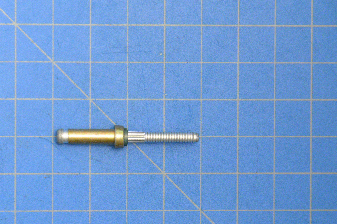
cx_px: 127
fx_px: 3744
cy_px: 137
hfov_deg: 5.2
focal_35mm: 400
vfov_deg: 3.4
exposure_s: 1/8
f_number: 8
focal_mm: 200
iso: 6400
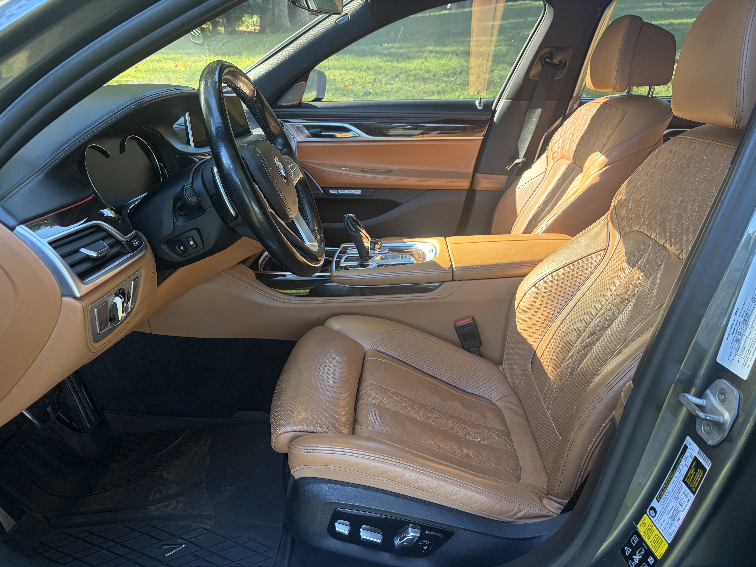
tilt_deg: -19.0
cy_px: 284
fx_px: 568
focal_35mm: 26
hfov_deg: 67.3
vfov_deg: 53.1
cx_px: 378
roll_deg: -4.0
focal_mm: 5.96
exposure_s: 1/110
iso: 125
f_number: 1.6
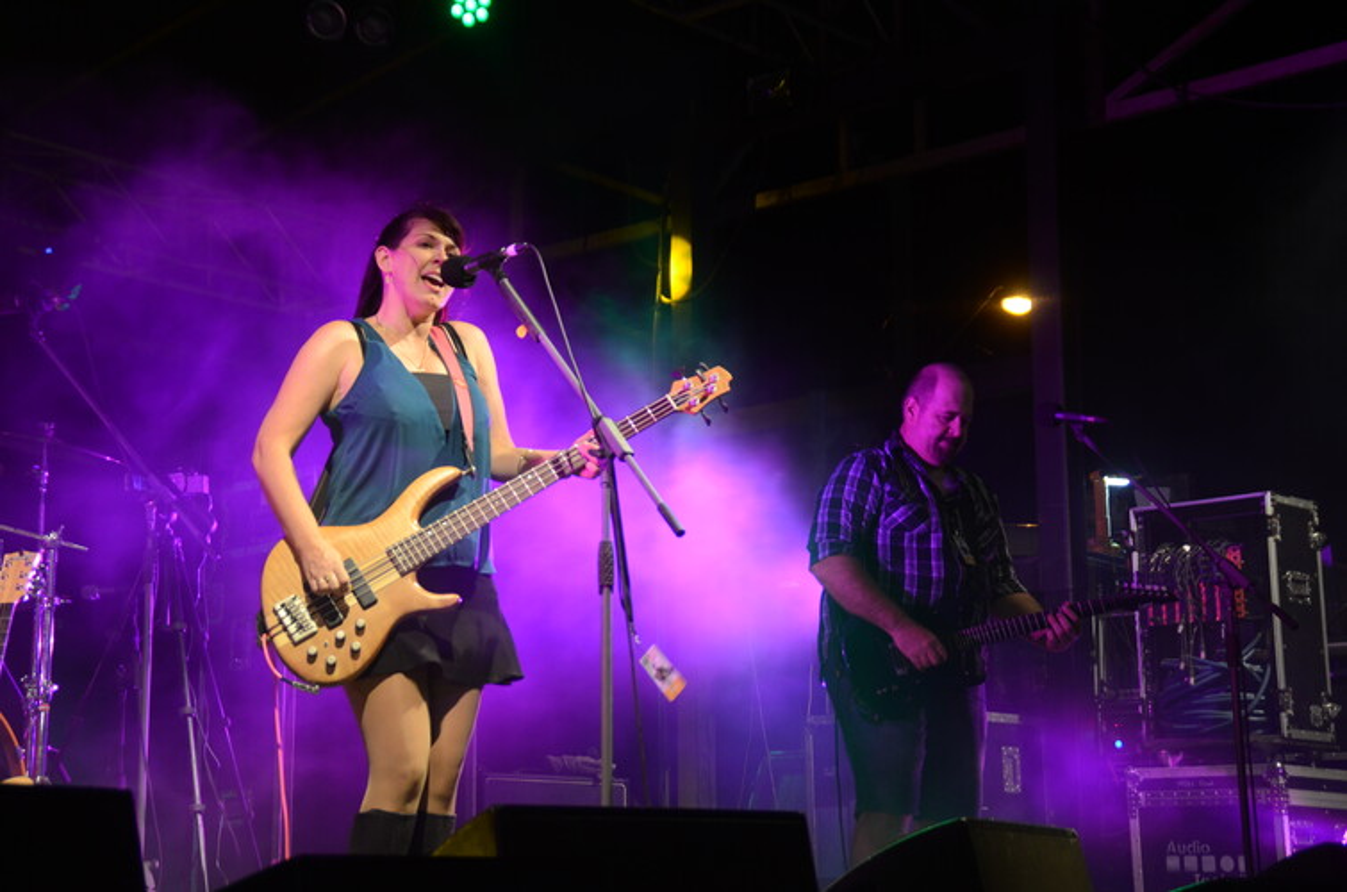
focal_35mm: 63
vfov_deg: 21.5
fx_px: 2352
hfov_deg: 32.0
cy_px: 446
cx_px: 674
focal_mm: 42
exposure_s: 1/80
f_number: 5.6
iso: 800
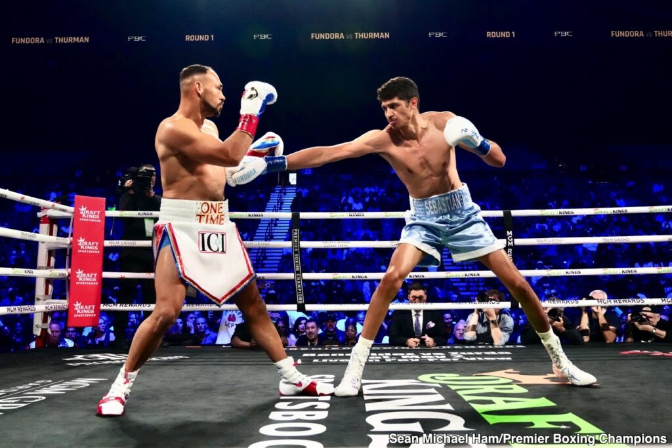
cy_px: 224
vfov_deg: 43.6
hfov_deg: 61.9
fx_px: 560
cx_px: 336
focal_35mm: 30
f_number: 5
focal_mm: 30
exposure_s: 1/1000
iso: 10000
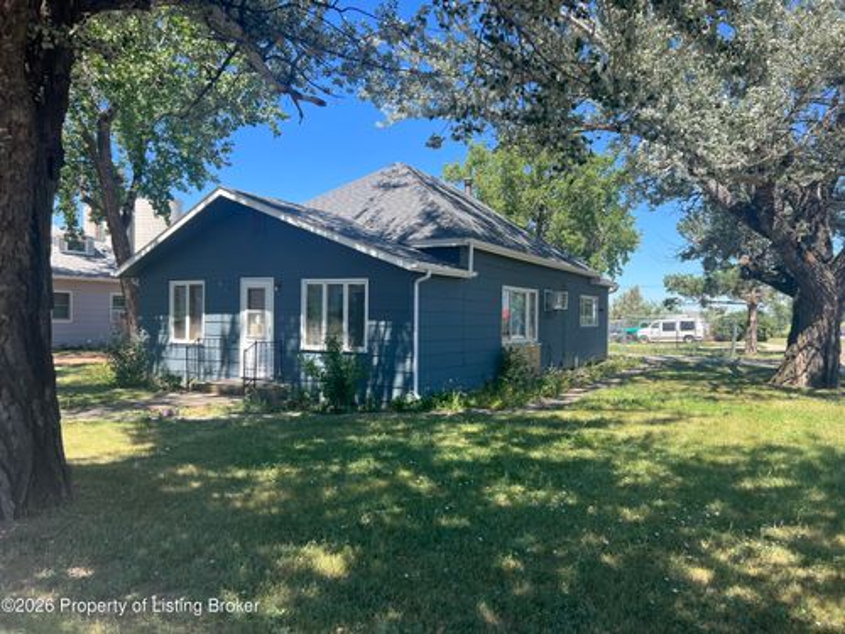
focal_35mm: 26
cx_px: 422
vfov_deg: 53.1
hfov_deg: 67.3
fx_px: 635
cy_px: 317
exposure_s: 1/1295
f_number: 1.5
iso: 50
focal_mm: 5.7
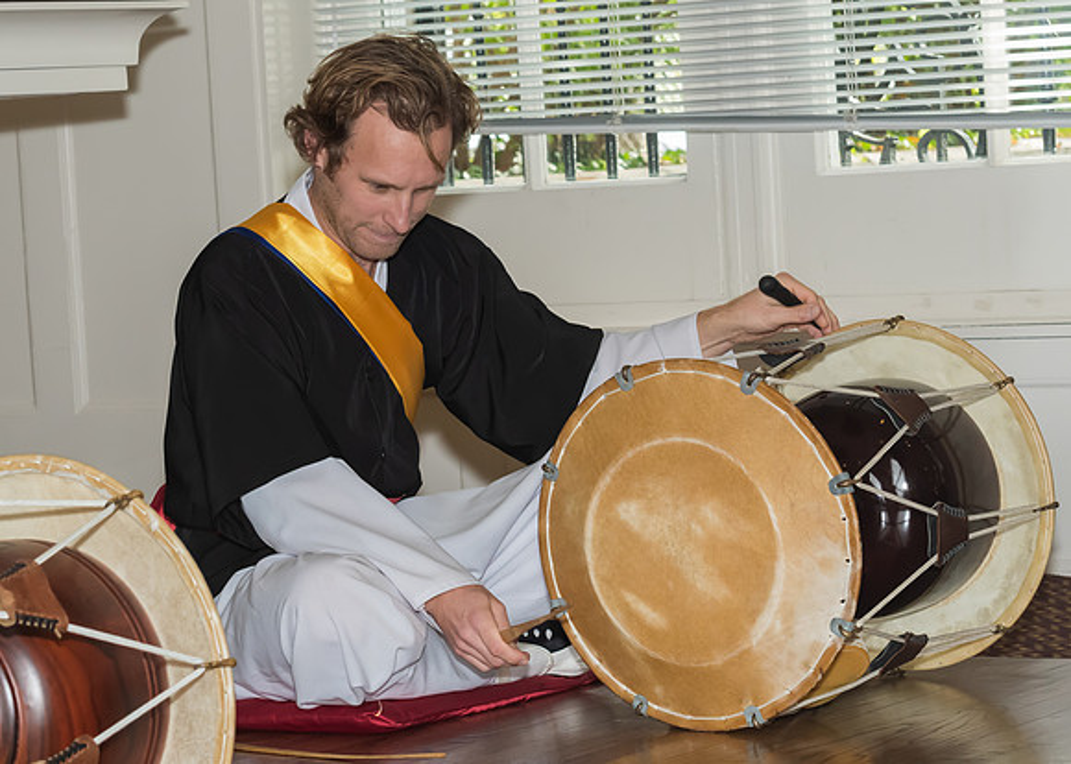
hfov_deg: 15.5
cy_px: 404
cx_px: 399
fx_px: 3919
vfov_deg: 11.1
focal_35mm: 129
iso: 2000
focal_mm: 70
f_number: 8
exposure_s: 1/250
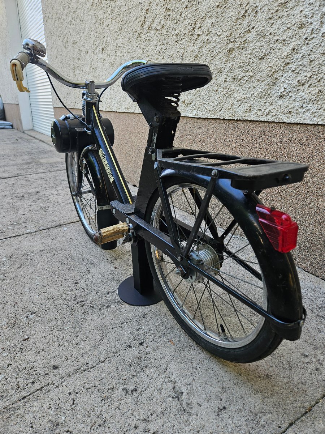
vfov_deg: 73.9
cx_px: 162
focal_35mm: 23
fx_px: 288
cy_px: 217
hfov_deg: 58.9
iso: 64
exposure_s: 1/180
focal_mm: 5.4
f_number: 1.8
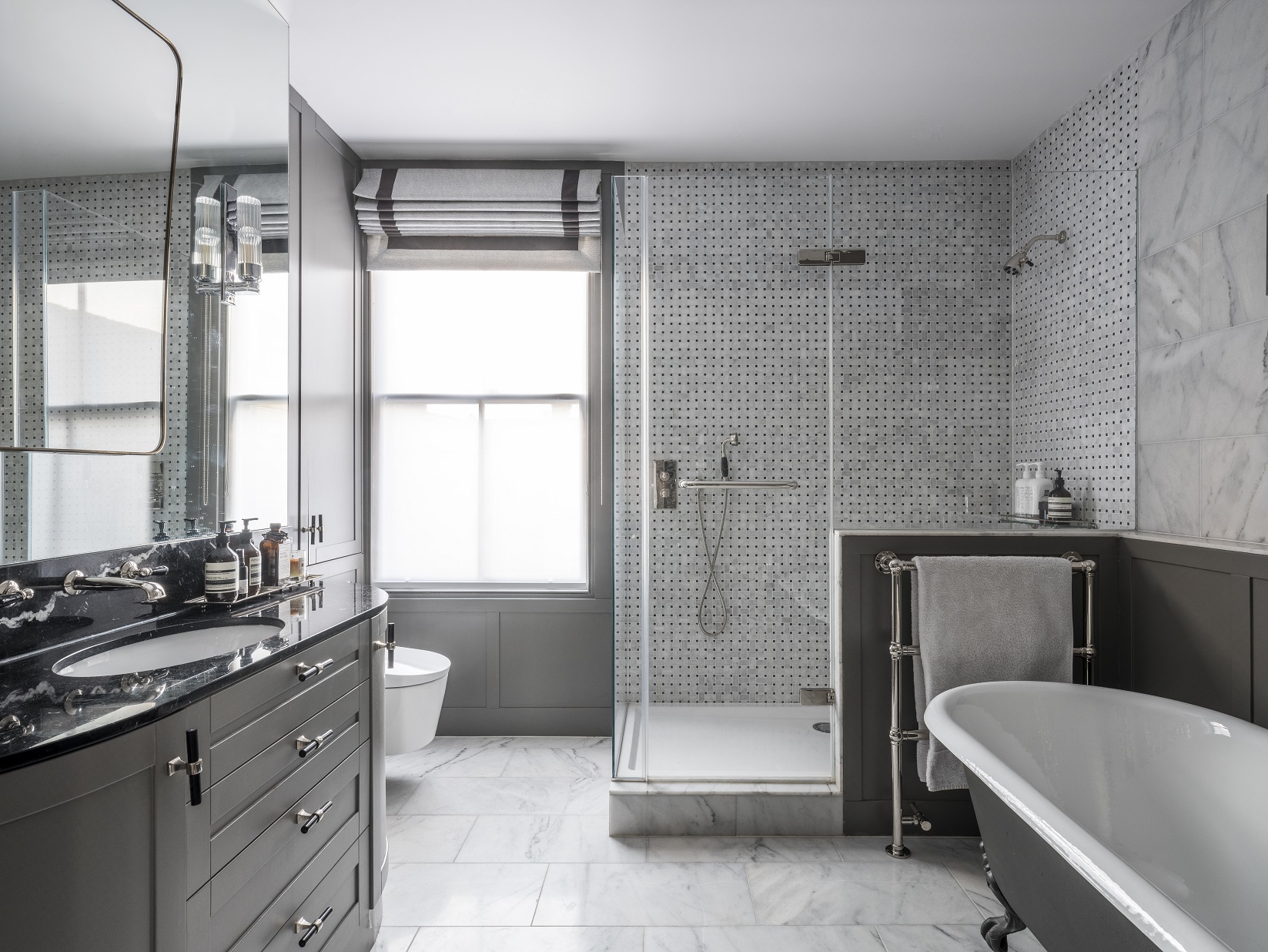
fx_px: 659
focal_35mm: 18
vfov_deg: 71.6
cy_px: 476
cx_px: 634
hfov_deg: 87.7
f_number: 16
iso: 250
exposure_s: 5
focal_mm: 23
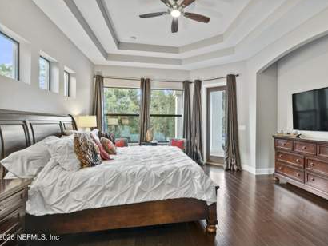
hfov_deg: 87.3
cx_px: 185
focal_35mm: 18
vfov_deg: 71.6
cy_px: 121
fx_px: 171
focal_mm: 16
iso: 160
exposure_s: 2
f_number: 8
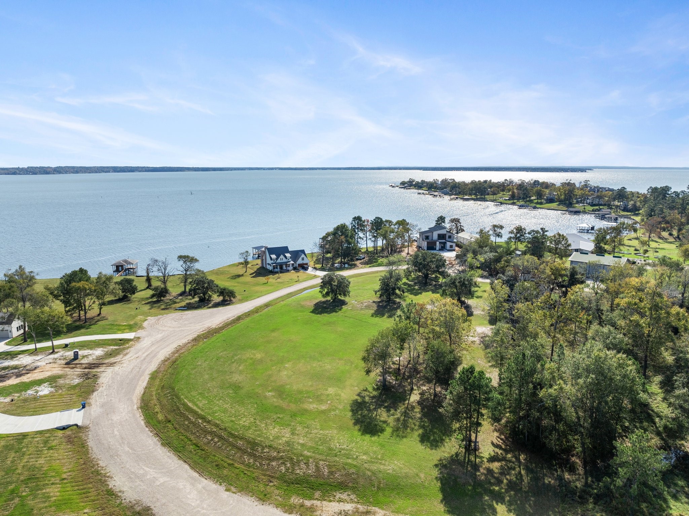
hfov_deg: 71.6
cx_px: 344
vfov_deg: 56.8
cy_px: 258
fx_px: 477
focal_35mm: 24
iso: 170
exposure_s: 1/6400
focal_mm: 12.29
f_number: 2.8
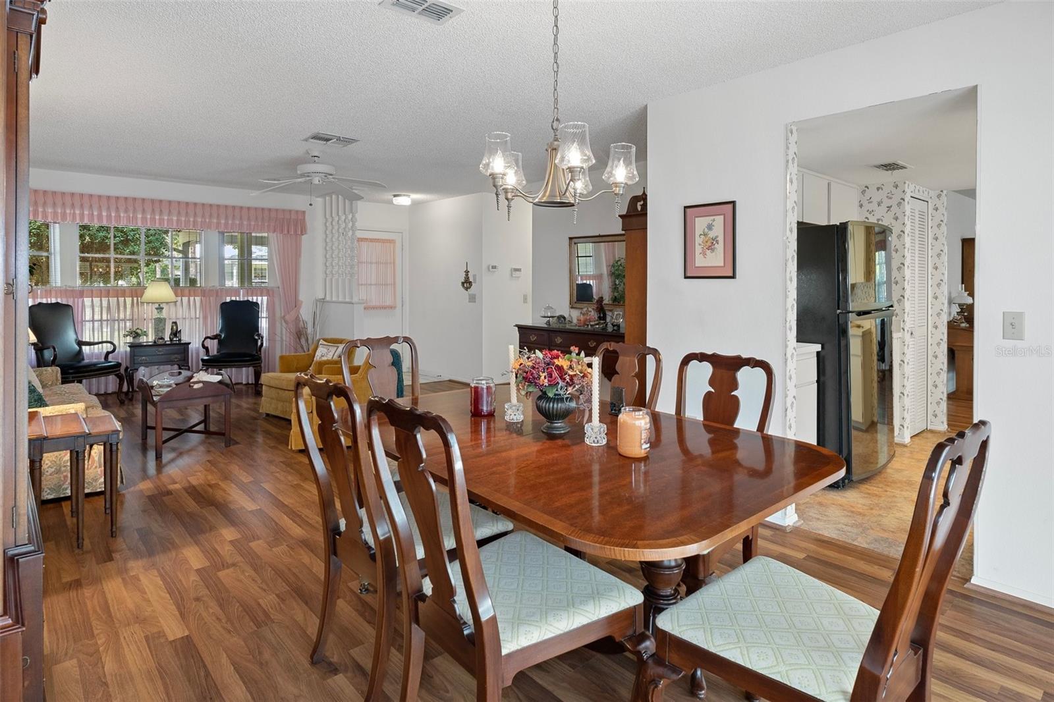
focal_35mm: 20
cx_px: 527
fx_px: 571
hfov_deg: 85.4
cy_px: 351
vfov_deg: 63.2
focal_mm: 13
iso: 640
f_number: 8
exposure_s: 1
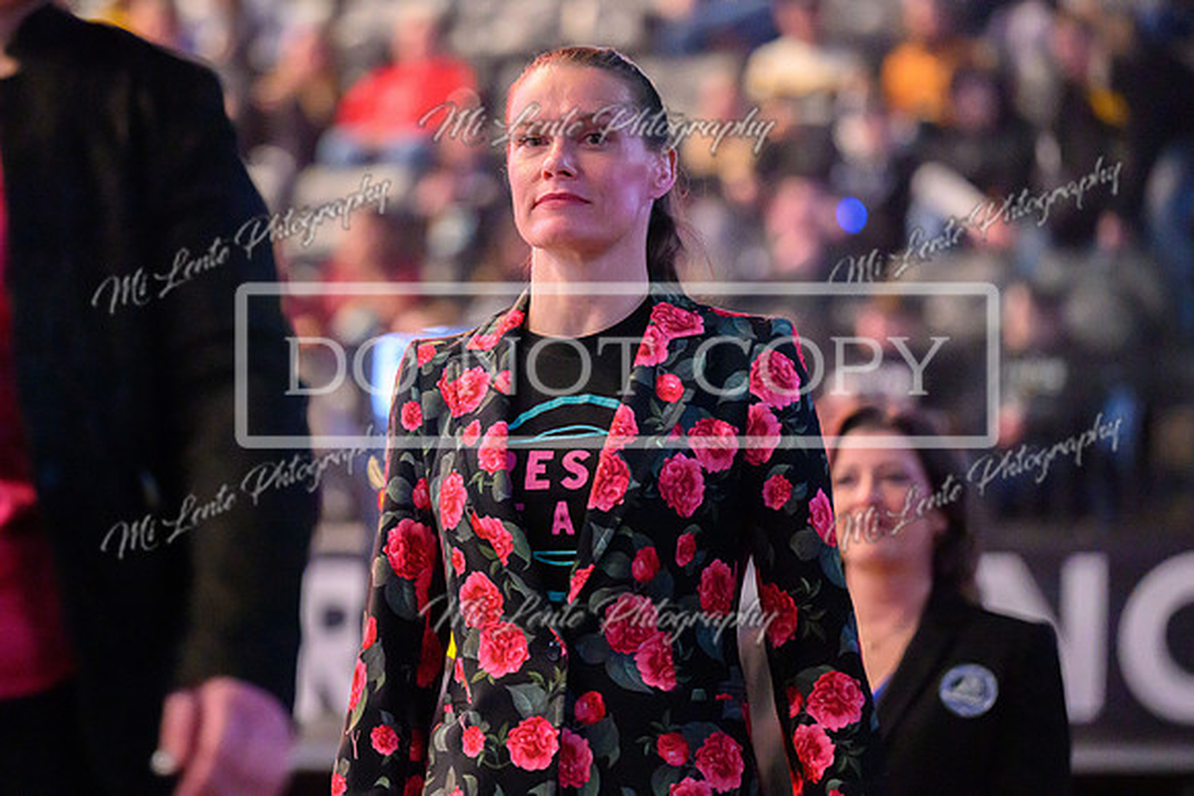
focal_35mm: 151
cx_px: 554
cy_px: 334
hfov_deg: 13.6
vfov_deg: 9.1
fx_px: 5002
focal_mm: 130
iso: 10000
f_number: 2.8
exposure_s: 1/320
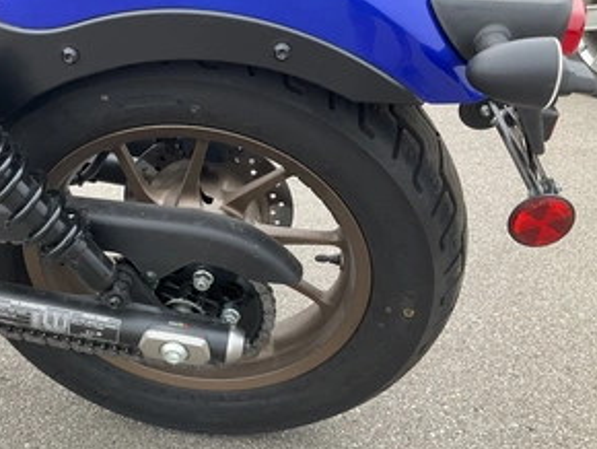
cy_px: 237
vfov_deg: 36.0
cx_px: 194
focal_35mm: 40
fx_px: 690
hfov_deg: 46.0
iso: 25
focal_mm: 3
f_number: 1.8
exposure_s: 1/362
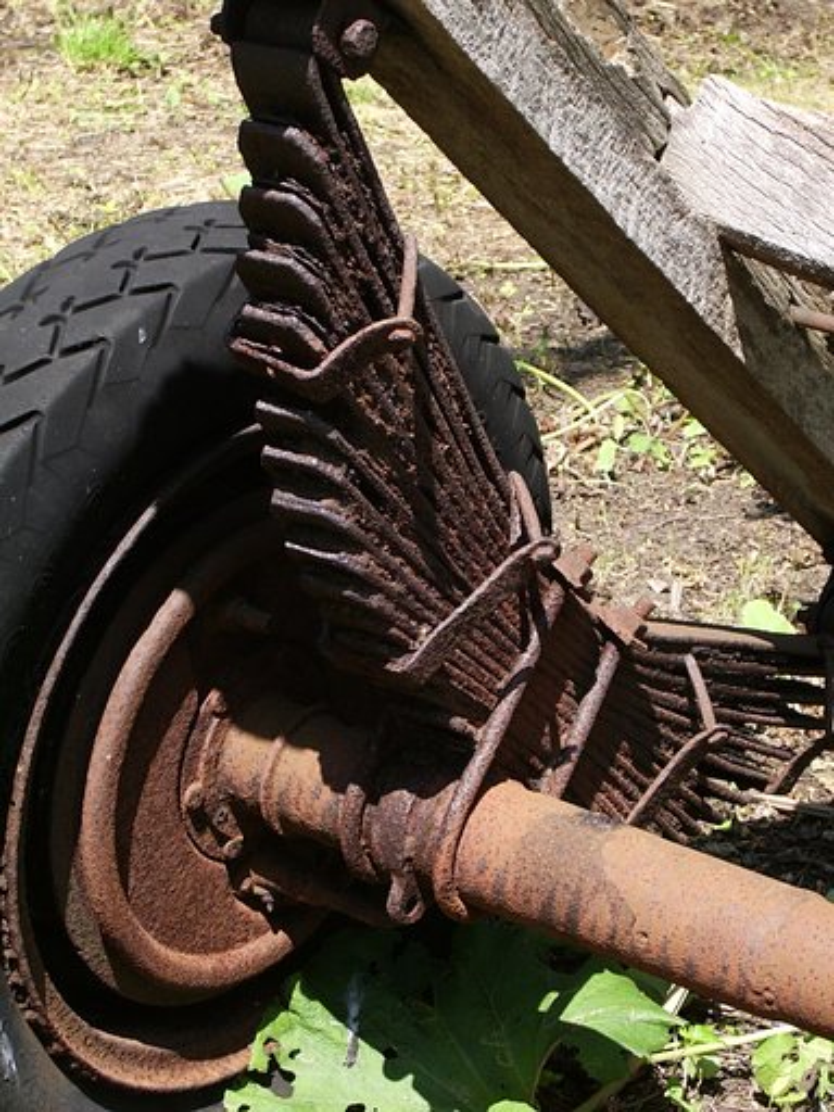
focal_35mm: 89
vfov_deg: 22.0
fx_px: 2859
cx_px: 417
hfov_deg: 16.6
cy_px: 556
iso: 80
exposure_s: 1/200
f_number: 4.4
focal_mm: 14.6
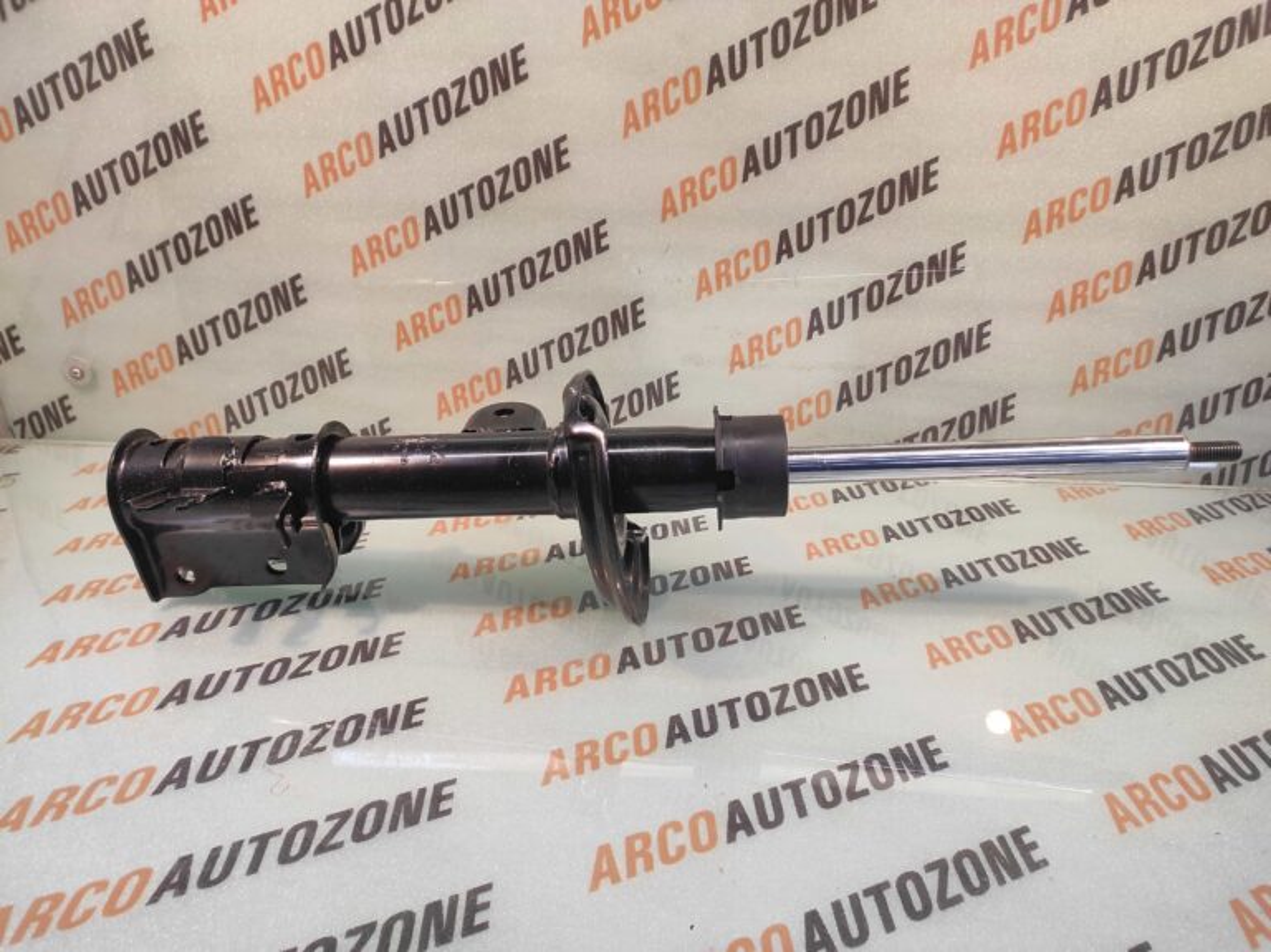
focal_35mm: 17
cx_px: 636
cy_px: 476
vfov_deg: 74.7
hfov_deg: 91.1
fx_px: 624
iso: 203
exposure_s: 1/33
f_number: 1.79
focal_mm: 4.74
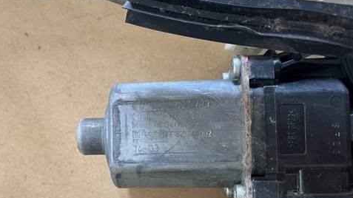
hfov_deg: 52.5
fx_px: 356
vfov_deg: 30.8
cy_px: 138
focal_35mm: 38
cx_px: 145
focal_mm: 5.1
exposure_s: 1/62
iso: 125
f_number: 1.6
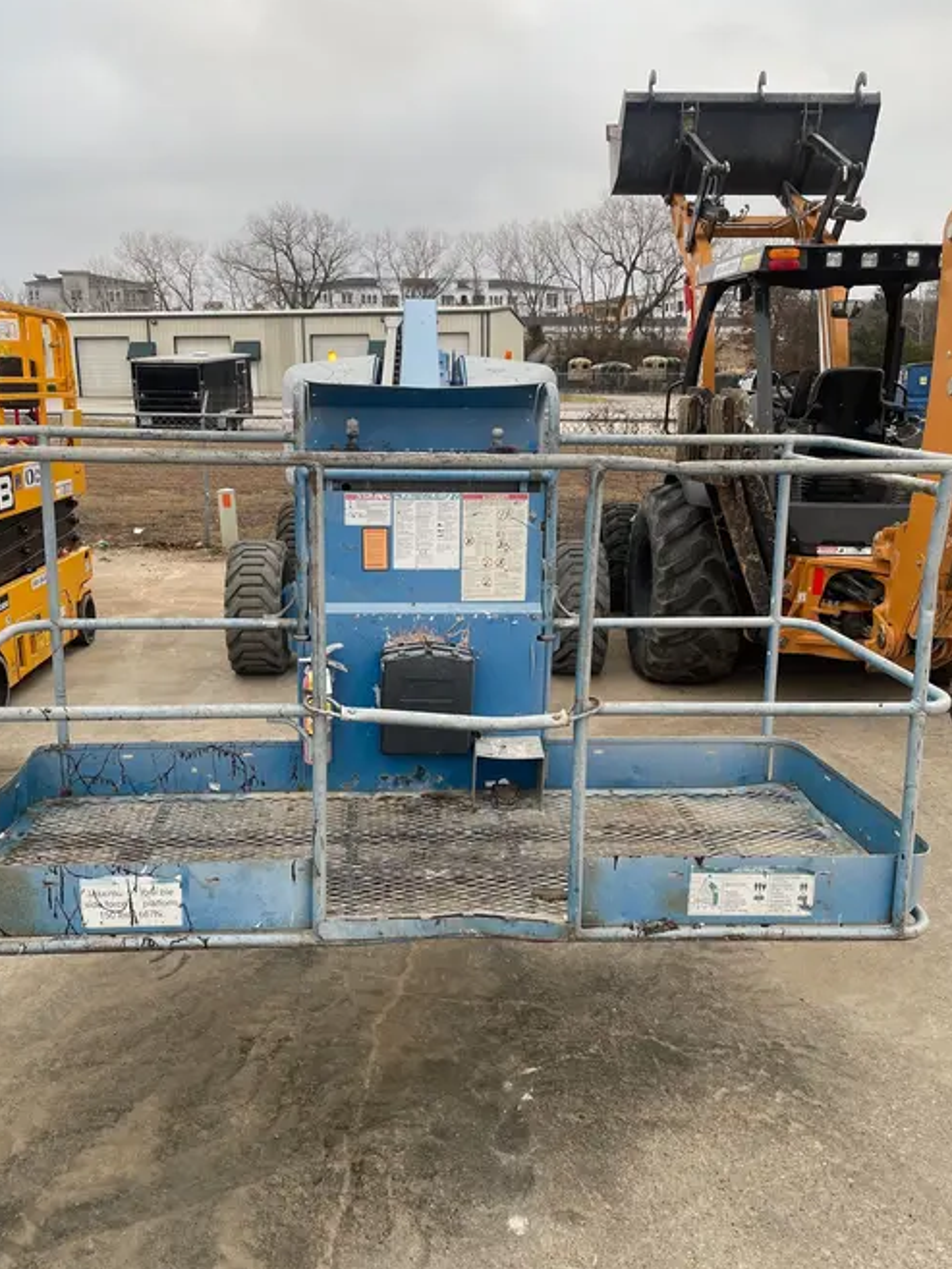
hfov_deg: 48.2
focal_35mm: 29
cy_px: 654
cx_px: 427
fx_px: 1063
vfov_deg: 61.6
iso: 32
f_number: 1.6
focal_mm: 4.2
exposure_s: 1/208
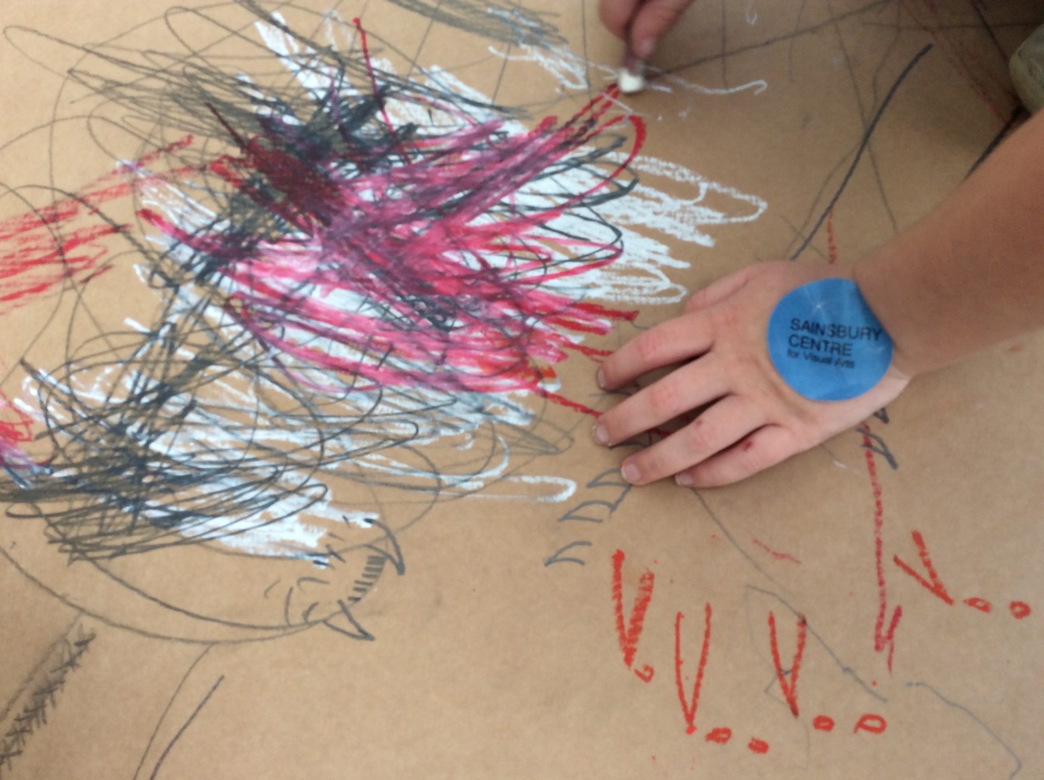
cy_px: 390
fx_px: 964
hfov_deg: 56.9
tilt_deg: -67.9
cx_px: 522
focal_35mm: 32
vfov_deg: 44.1
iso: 40
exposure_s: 1/100
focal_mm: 3.3
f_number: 2.4
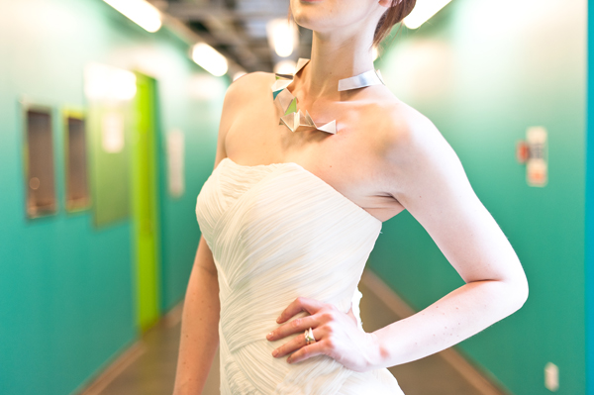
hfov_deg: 39.6
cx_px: 297
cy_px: 198
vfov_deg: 26.9
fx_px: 824
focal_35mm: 50
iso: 400
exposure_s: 1/200
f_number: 2
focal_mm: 50
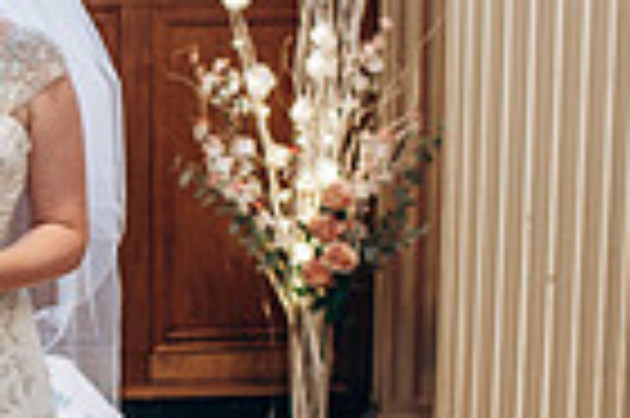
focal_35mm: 145
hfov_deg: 13.6
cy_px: 310
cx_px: -220
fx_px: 2535
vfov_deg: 9.4
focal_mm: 35
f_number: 2.5
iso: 500
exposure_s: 1/100
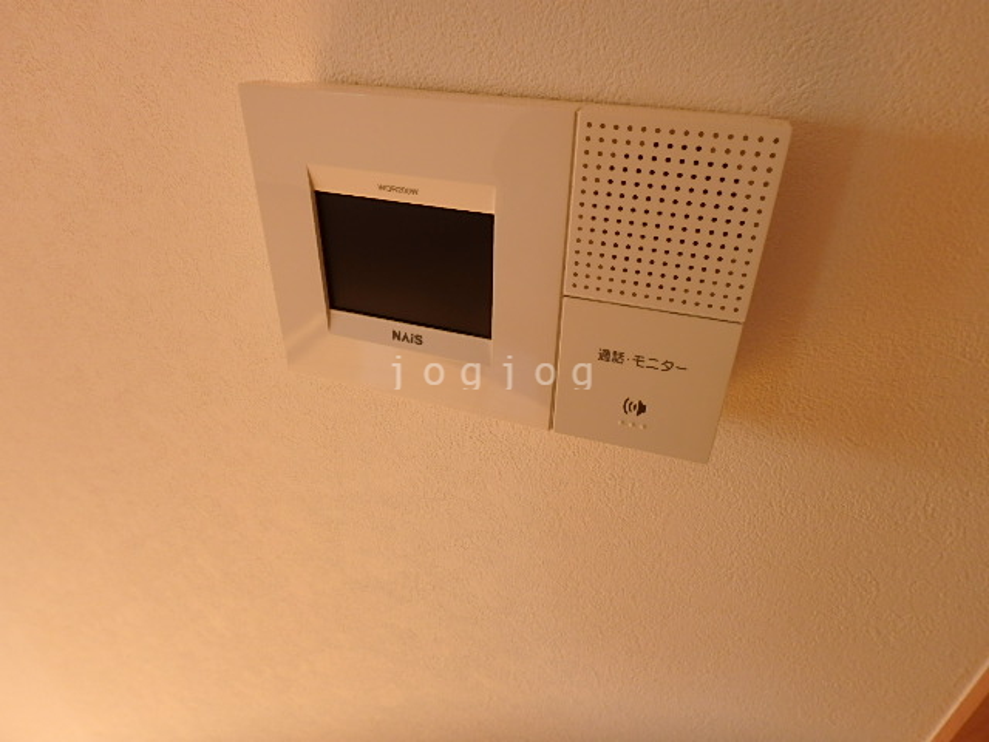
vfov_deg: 63.4
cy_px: 371
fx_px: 600
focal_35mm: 21
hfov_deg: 79.0
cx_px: 494
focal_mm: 3.7
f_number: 3.5
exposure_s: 1/60
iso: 125
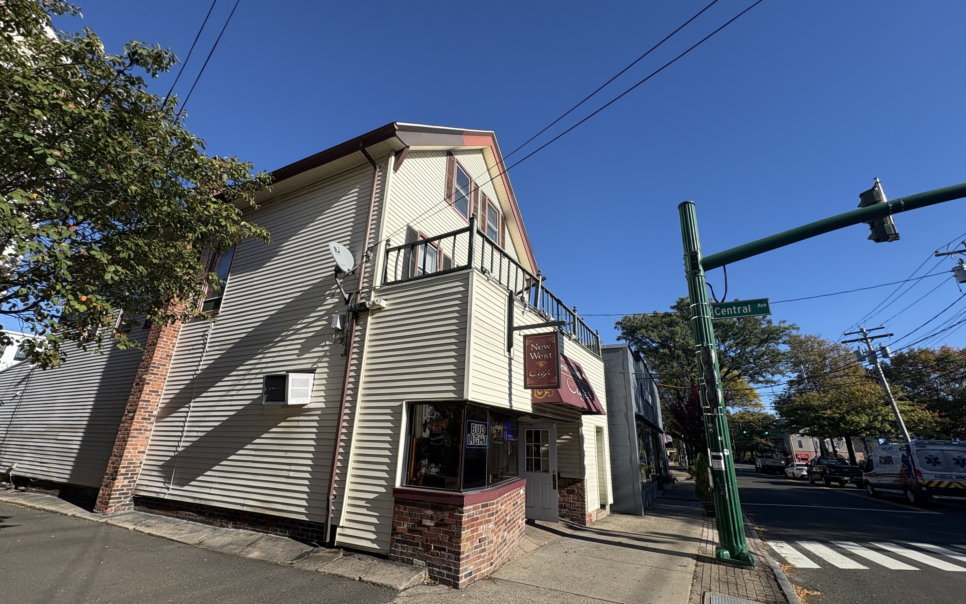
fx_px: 395
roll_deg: -2.2
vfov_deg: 74.8
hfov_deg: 101.5
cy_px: 313
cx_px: 486
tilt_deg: +19.2
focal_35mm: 15
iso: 50
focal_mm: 2.22
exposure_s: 1/2584
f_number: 2.2
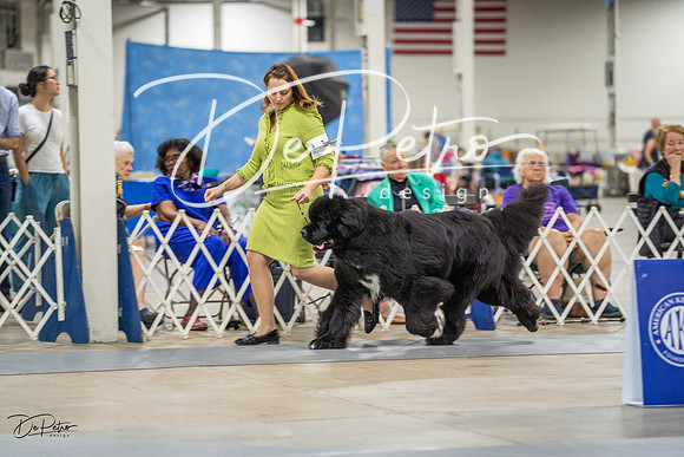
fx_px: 2527
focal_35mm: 133
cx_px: 342
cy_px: 228
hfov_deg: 15.4
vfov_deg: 10.3
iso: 2500
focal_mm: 133
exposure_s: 1/160
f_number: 2.8
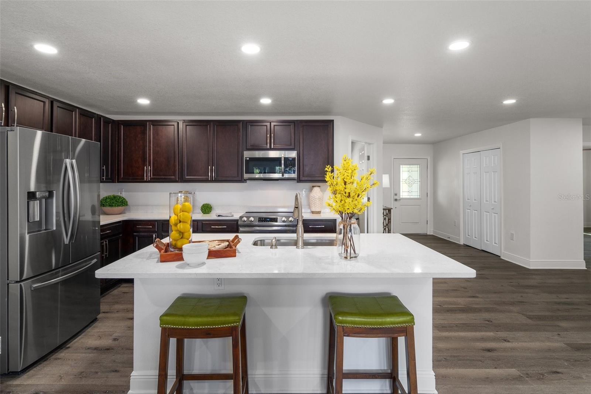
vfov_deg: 70.4
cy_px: 197
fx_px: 279
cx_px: 296
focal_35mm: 17
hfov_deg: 93.3
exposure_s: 1/2.5
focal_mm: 17
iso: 320
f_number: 8
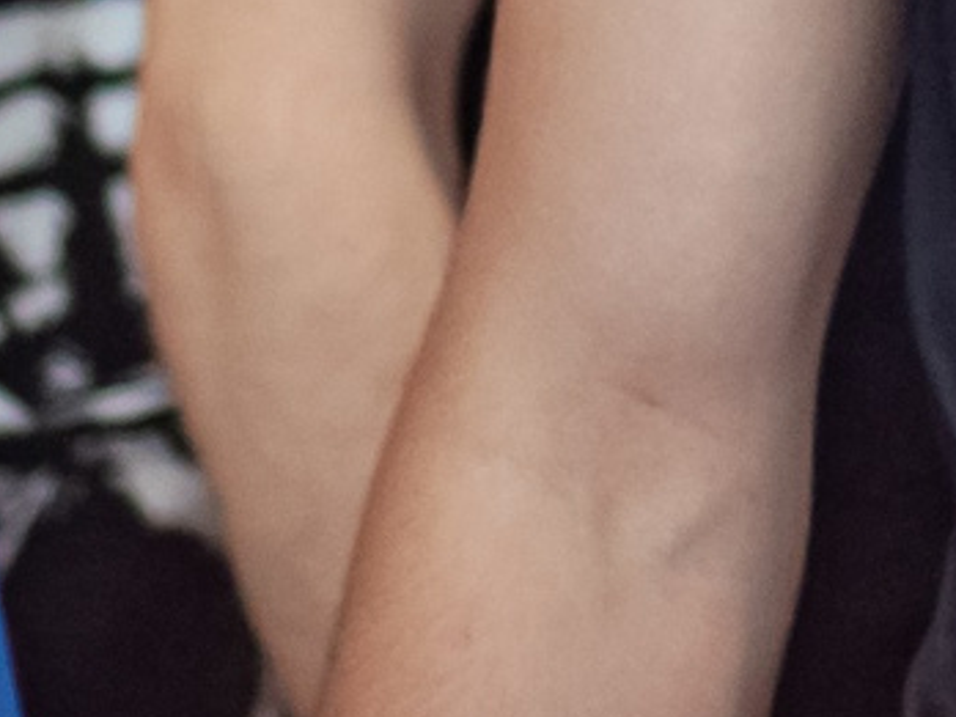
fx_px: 14637
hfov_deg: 3.7
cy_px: -1129
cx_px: 1503
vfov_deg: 2.8
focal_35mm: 530
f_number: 2.5
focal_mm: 50
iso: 500
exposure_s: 1/320
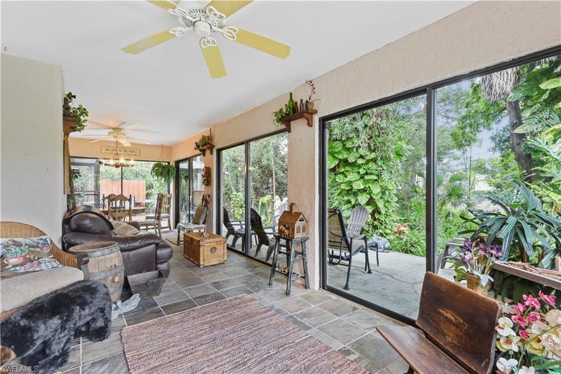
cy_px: 187
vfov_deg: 73.8
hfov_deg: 96.7
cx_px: 280
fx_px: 249
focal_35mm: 16
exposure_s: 1/1.67
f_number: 11
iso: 400
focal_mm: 16
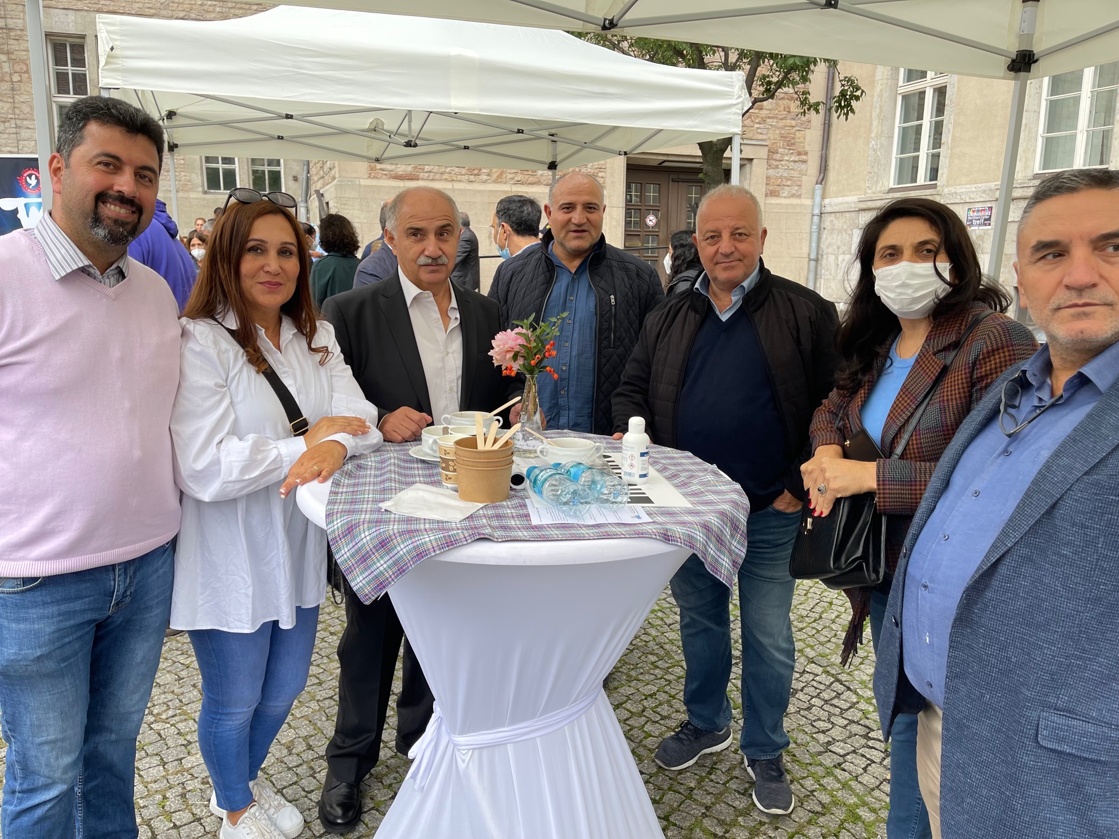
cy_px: 420
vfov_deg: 53.1
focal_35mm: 26
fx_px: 840
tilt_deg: -12.7
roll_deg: -0.8
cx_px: 560
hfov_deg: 67.3
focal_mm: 5.1
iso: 32
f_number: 1.6
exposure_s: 1/165
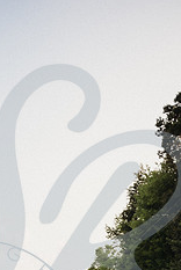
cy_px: 260
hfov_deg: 24.6
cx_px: 31
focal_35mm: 54
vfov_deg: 34.1
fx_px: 406
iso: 100
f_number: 2.8
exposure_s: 1/640
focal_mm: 28
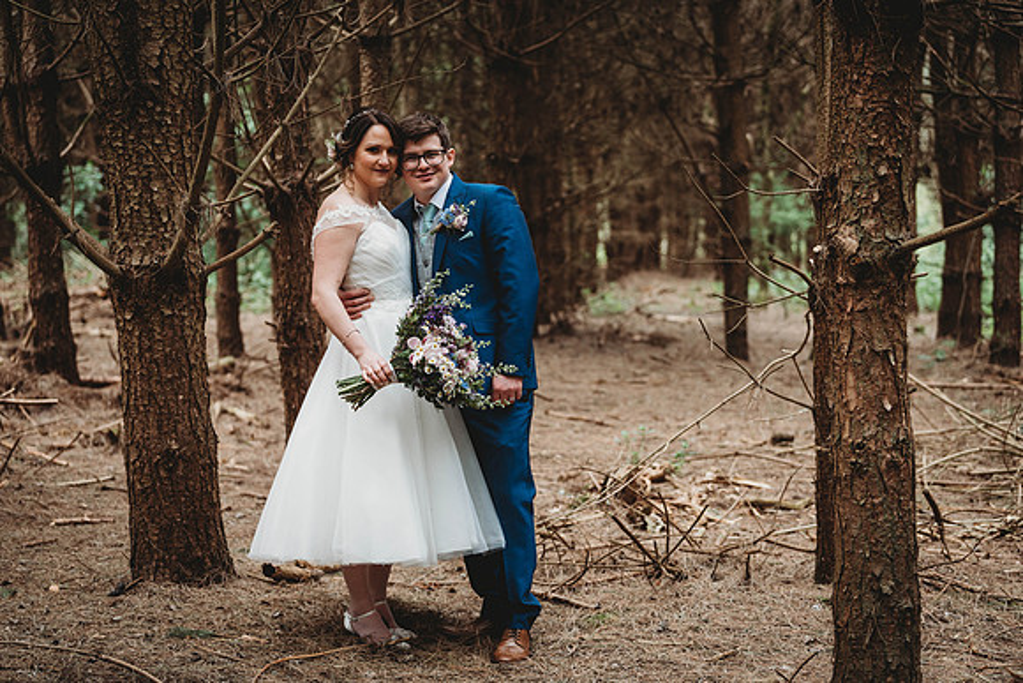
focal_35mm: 70
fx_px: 1990
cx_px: 512
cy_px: 342
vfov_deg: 19.5
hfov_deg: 28.8
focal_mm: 70
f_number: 3.2
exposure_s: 1/200
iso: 400
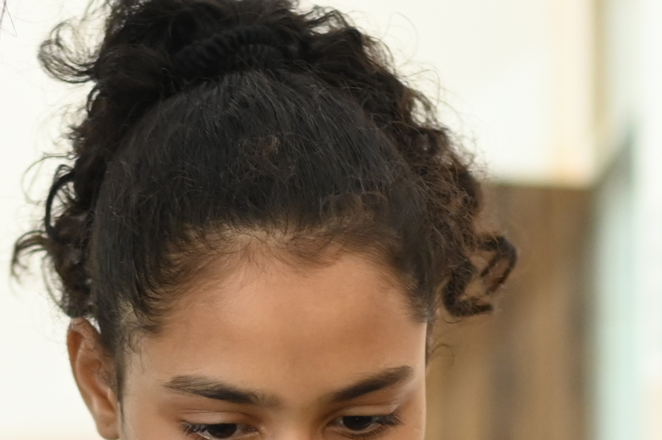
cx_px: 2
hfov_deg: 11.6
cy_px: 753
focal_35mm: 176
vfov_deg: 7.6
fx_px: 3234
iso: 1000
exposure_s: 1/160
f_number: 1.8
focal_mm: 35
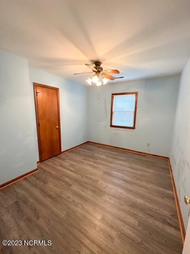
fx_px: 102
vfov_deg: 102.1
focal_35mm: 14
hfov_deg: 85.7
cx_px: 95
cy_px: 127
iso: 400
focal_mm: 2.22
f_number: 2.2
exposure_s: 1/60
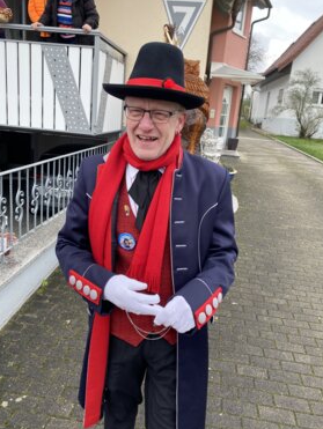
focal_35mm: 28
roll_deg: -4.2
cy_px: 201
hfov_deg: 49.8
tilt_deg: -13.0
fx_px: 348
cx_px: 155
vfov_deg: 63.3
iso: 32
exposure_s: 1/146
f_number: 1.8
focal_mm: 4.25
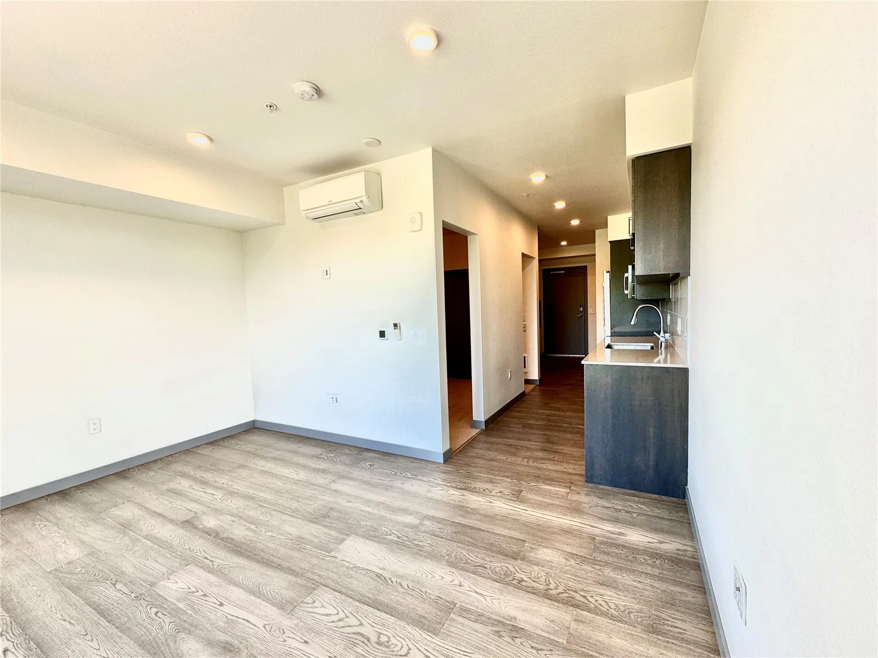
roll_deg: -0.4
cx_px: 439
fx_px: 355
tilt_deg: -2.8
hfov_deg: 102.1
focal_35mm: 14
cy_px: 329
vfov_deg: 85.6
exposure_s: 1/120
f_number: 2.2
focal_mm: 2.22
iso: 80
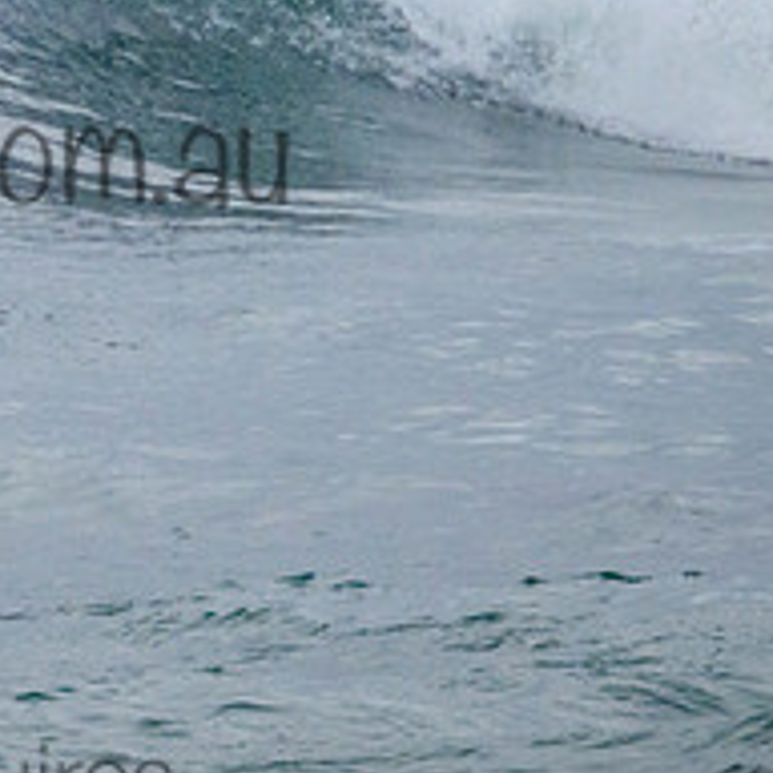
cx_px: -37
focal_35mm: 2821
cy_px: -19
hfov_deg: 0.6
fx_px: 71271
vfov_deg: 0.6
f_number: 11
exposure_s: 1/2000
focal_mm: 800
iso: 1800
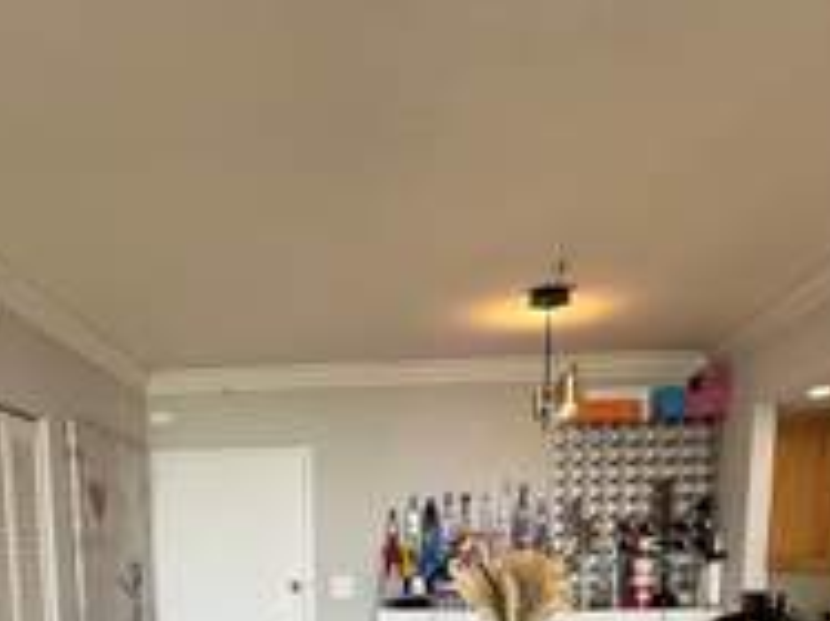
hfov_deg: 51.0
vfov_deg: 34.2
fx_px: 863
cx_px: 328
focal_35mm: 36
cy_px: 688
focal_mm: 2.22
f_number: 2.2
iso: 125
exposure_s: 1/99
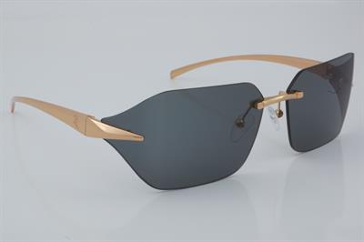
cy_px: 121
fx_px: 758
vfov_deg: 18.2
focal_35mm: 75
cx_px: 182
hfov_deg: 27.0
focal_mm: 50
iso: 100
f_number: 32
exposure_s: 1/4
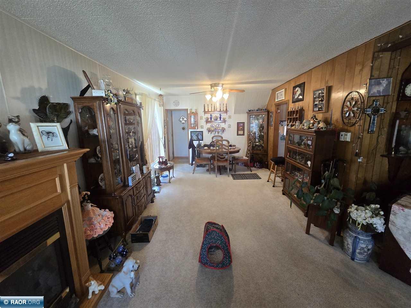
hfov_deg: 106.2
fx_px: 154
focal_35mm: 13
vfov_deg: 89.9
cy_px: 154
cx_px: 206
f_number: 2.2
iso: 500
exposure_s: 1/60
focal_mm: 2.2
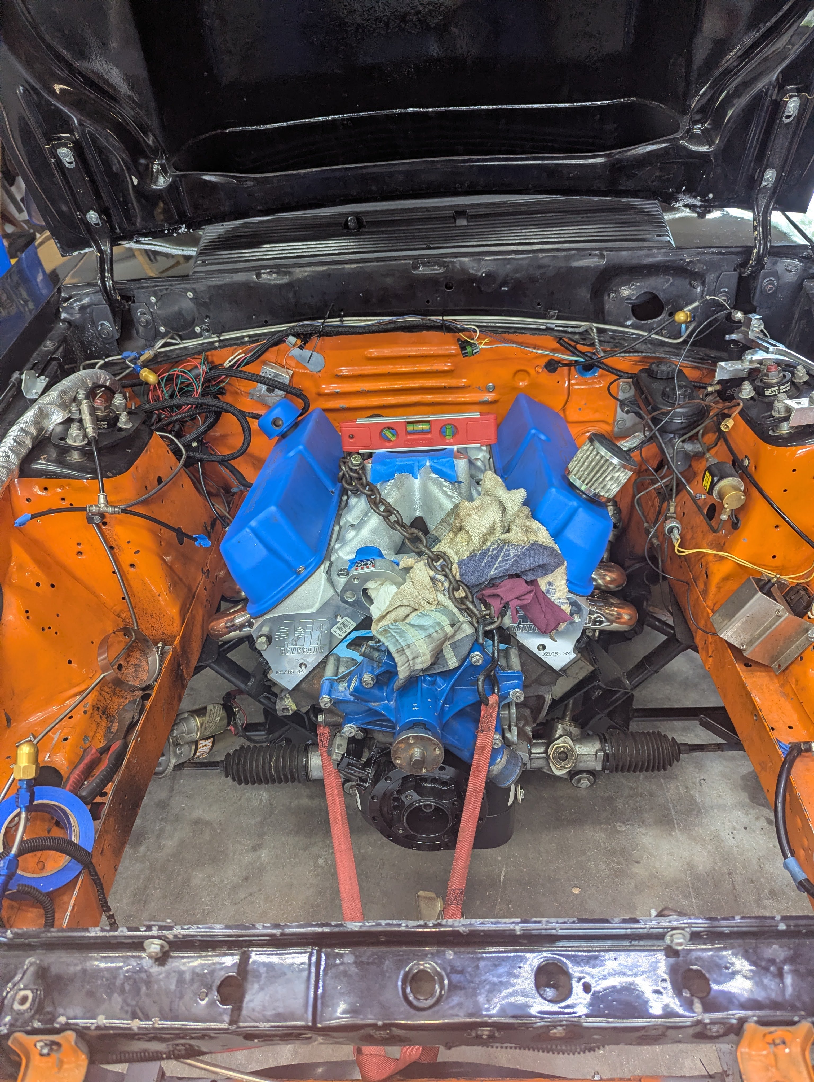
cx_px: 407
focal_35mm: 24
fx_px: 751
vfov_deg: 71.5
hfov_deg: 56.9
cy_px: 541
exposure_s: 1/120
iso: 244
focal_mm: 6.81
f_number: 1.85
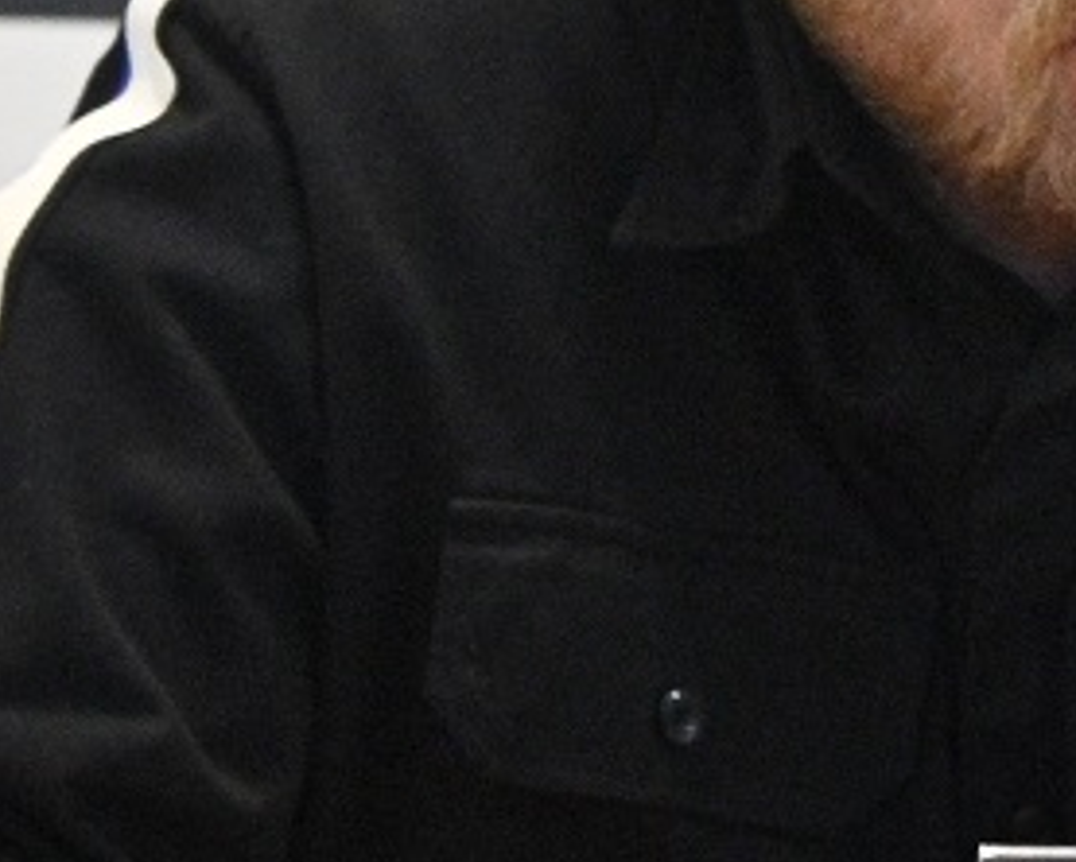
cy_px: 58
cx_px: 1612
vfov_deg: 4.1
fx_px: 12174
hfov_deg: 5.0
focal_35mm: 382
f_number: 6
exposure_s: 1/100
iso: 4000
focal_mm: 63
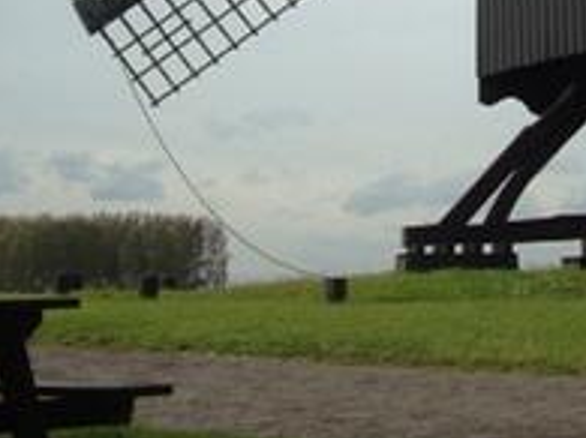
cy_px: -186
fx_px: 2115
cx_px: 547
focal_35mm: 125
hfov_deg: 15.6
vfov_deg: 11.4
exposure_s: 1/800
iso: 64
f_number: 2.8
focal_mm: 7.9
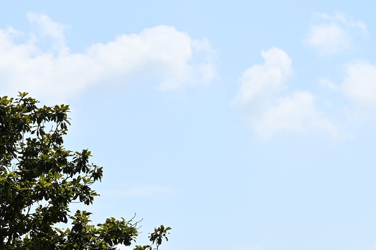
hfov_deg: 10.4
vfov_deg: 6.9
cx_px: 101
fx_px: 2068
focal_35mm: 198
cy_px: 323
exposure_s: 1/250
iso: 125
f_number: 11
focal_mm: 70
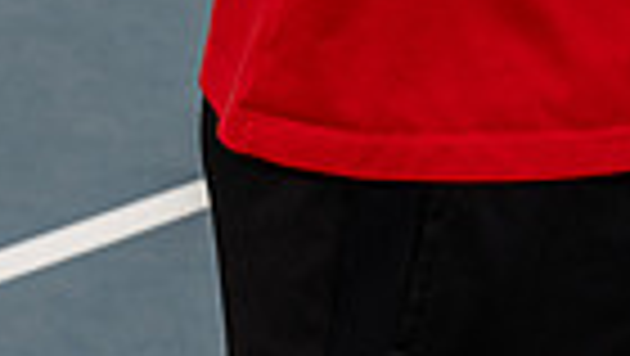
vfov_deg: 5.0
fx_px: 3929
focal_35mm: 235
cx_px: 603
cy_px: -599
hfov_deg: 9.1
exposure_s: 1/250
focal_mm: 70
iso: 100
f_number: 8
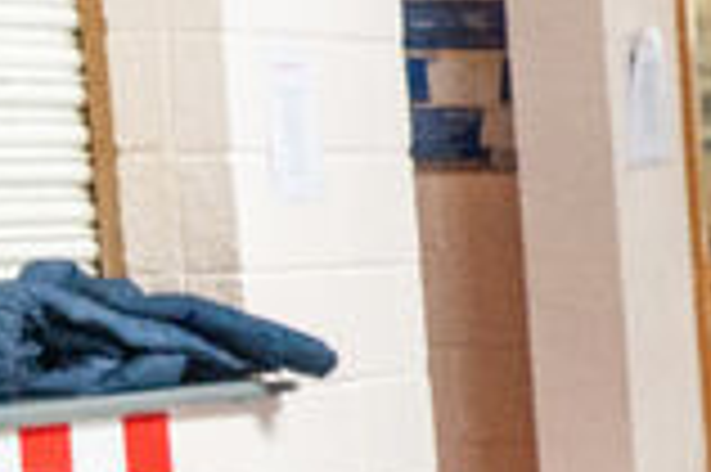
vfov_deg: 7.0
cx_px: 2628
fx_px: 3591
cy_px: 1214
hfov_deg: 8.1
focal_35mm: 182
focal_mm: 24
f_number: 6.3
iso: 5000
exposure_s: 1/250
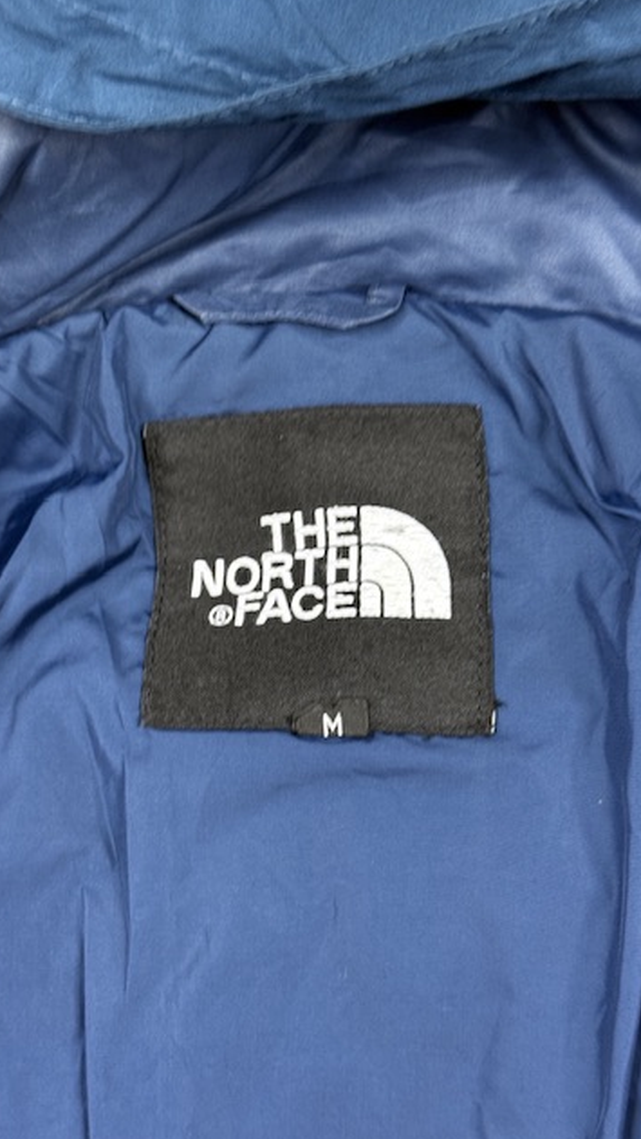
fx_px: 1601
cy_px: 572
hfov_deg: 22.6
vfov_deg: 39.2
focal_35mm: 53
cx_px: 298
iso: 50
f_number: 1.78
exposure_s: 1/50
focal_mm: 6.76
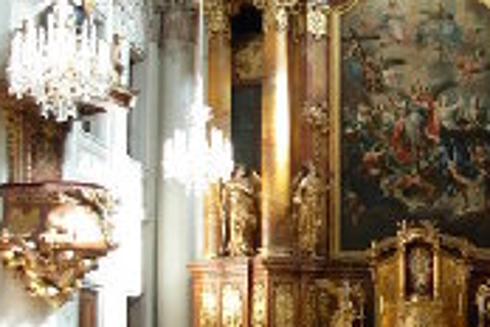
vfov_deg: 12.5
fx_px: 1483
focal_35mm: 109
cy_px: 68
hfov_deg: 18.6
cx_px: 377
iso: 79
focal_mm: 6.3
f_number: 2.9
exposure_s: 1/9.5
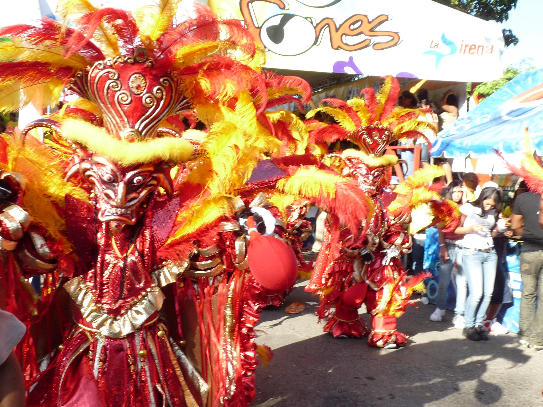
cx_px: 272
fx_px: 627
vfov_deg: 36.0
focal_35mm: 40
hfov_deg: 46.8
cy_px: 204
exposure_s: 1/200
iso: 100
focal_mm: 4.9
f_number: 4
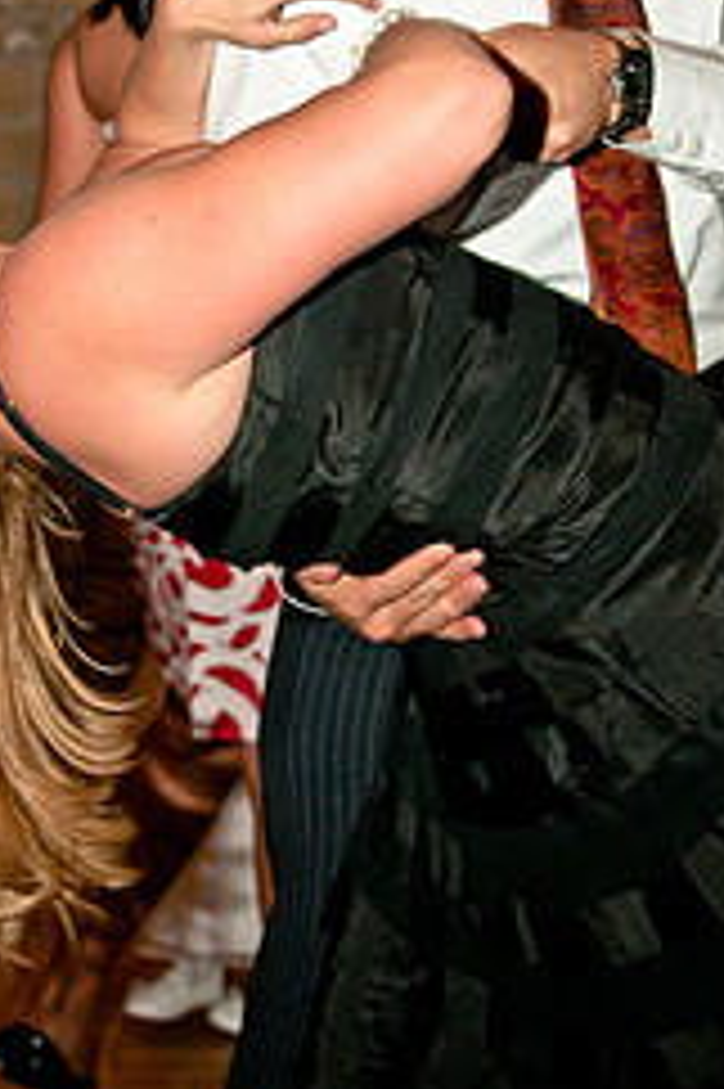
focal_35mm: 78
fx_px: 2356
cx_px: 218
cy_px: 441
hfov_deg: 17.4
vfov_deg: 26.0
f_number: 3.2
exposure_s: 1/200
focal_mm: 28
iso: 400
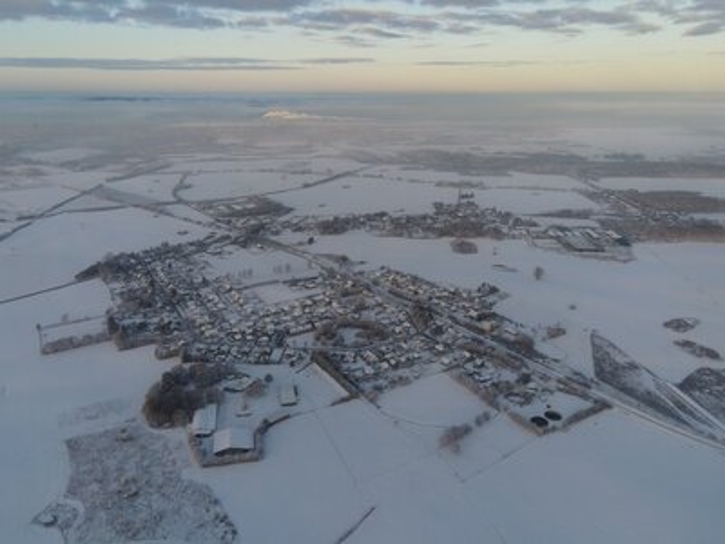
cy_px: 272
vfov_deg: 56.8
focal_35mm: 24
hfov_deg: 71.6
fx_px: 503
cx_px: 362
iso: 110
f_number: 2.8
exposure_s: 1/250
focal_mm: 4.5
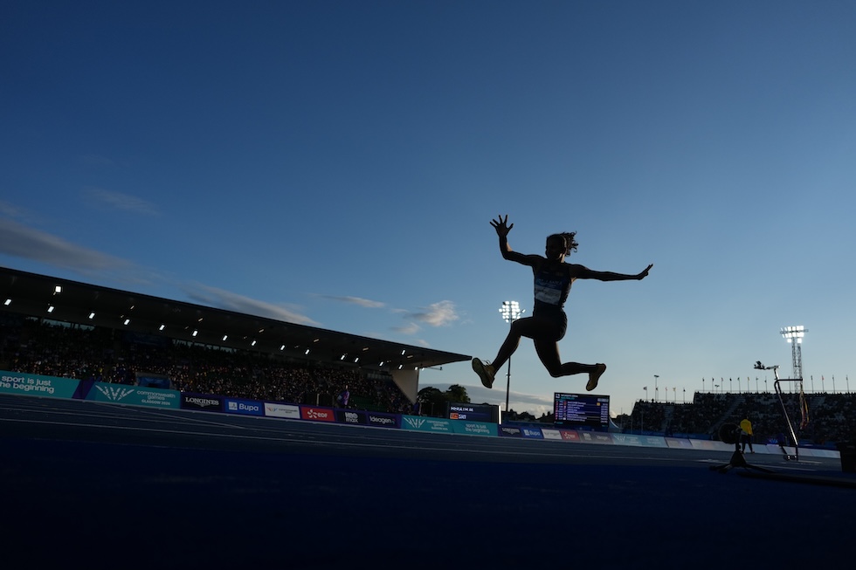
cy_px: 285
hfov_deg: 73.8
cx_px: 428
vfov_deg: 53.1
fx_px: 571
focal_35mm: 24
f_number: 3.2
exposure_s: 1/16000
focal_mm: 24
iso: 640
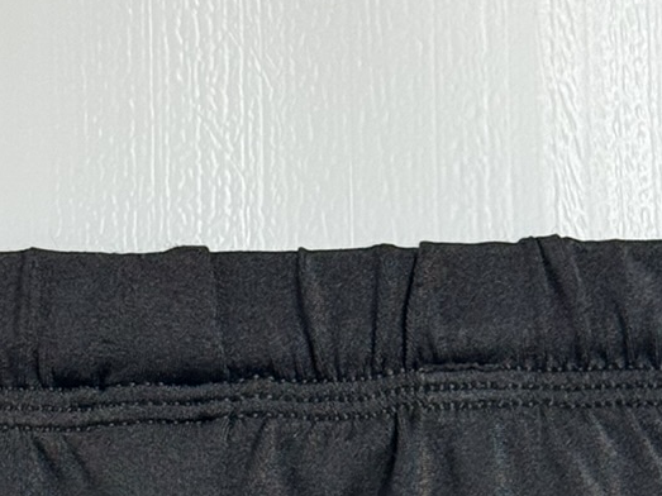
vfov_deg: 7.6
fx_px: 3595
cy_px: 935
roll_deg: +0.5
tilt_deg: -6.8
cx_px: 322
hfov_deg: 10.5
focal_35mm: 188
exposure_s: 1/100
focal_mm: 6.76
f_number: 1.78
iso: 125
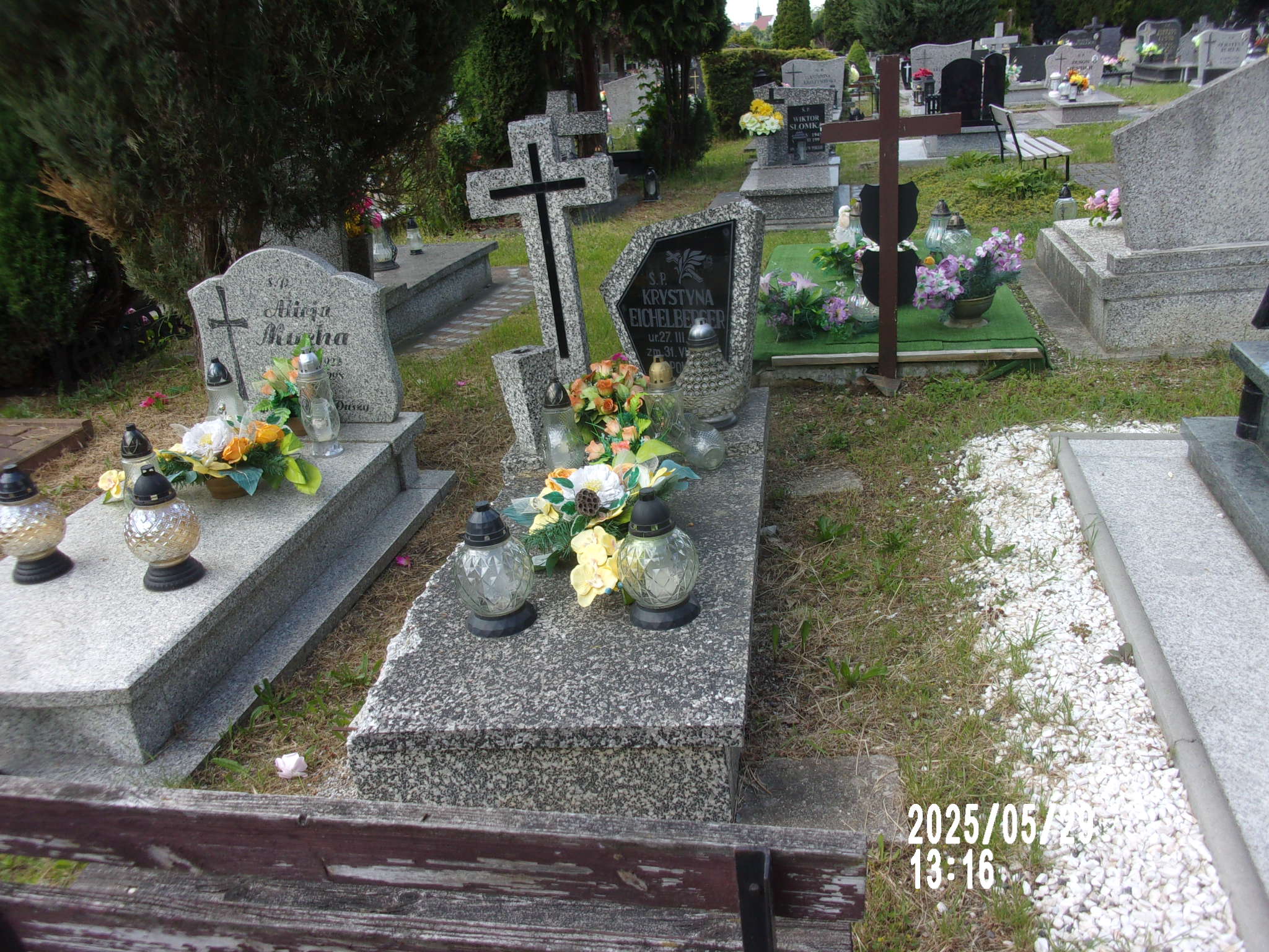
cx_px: 634
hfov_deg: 63.4
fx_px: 1026
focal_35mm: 28
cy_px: 476
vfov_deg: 49.7
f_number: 3.9
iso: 80
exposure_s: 1/170
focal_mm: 5.1
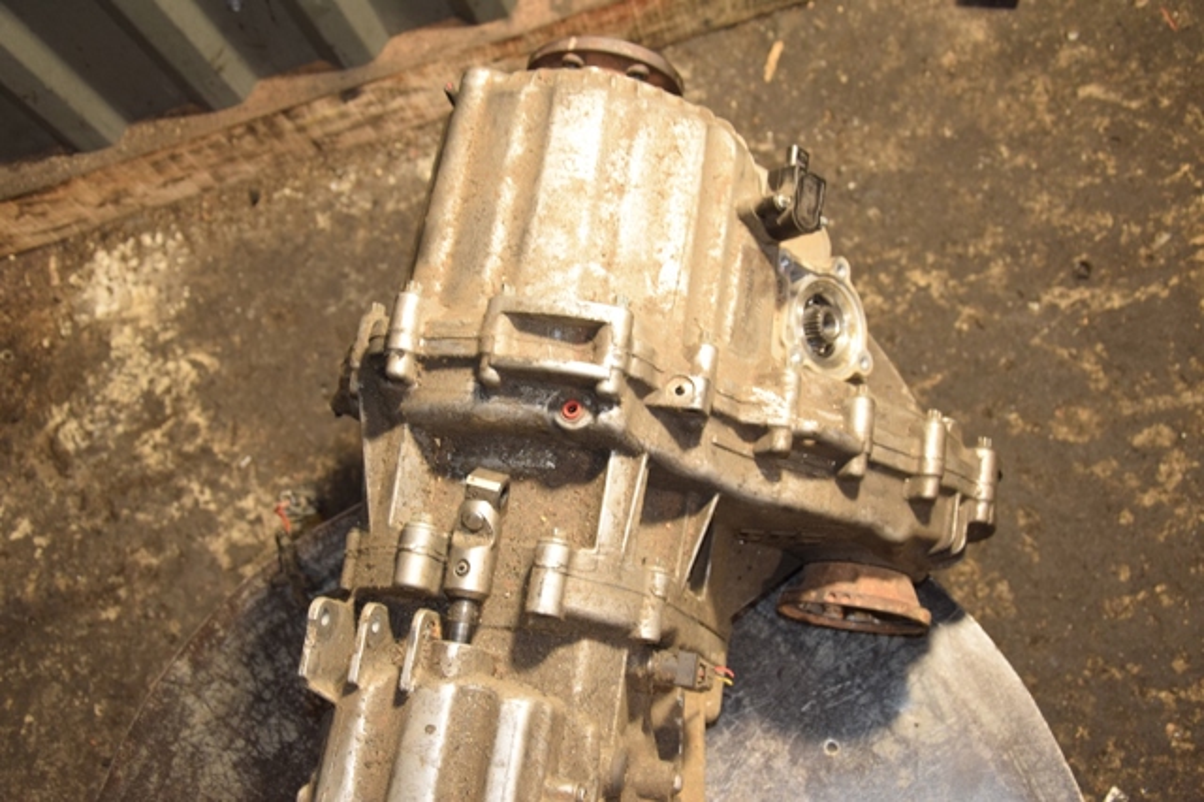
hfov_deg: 43.6
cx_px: 602
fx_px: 1504
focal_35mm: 45
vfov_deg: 29.8
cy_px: 401
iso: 800
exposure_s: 1/80
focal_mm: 30
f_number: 5
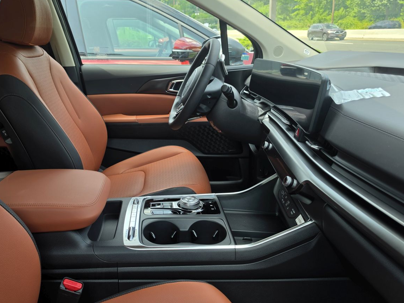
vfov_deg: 56.8
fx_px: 280
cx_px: 198
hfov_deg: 71.6
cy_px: 146
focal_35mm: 24
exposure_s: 1/136
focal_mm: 6.5
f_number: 1.4
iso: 16
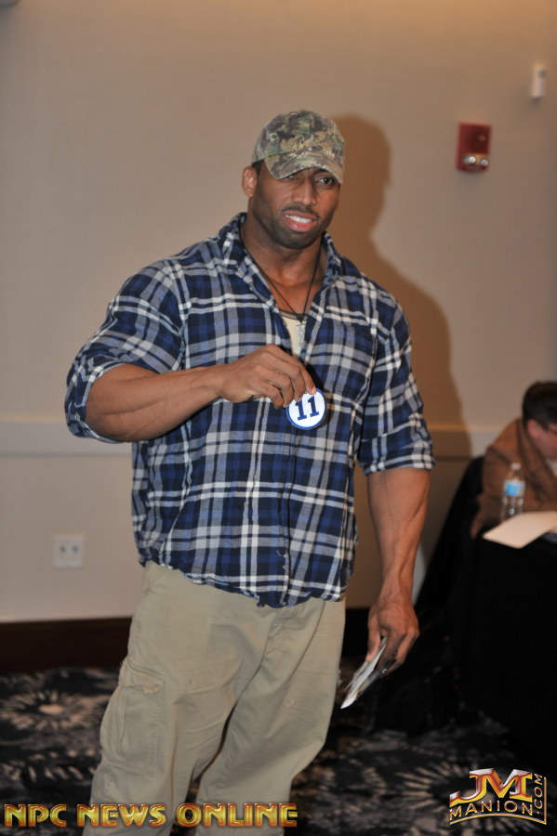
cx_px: 278
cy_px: 418
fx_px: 1348
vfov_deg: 34.5
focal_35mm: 58
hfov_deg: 23.4
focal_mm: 58
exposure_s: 1/250
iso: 400
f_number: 2.8
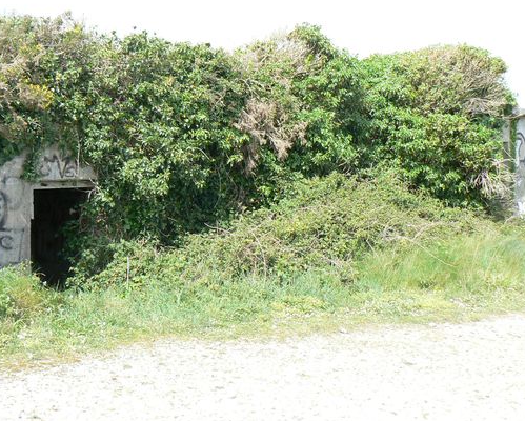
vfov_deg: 31.3
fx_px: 746
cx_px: 215
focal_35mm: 48
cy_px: 156
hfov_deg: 38.6
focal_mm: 6
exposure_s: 1/200
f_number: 5.6
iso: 80
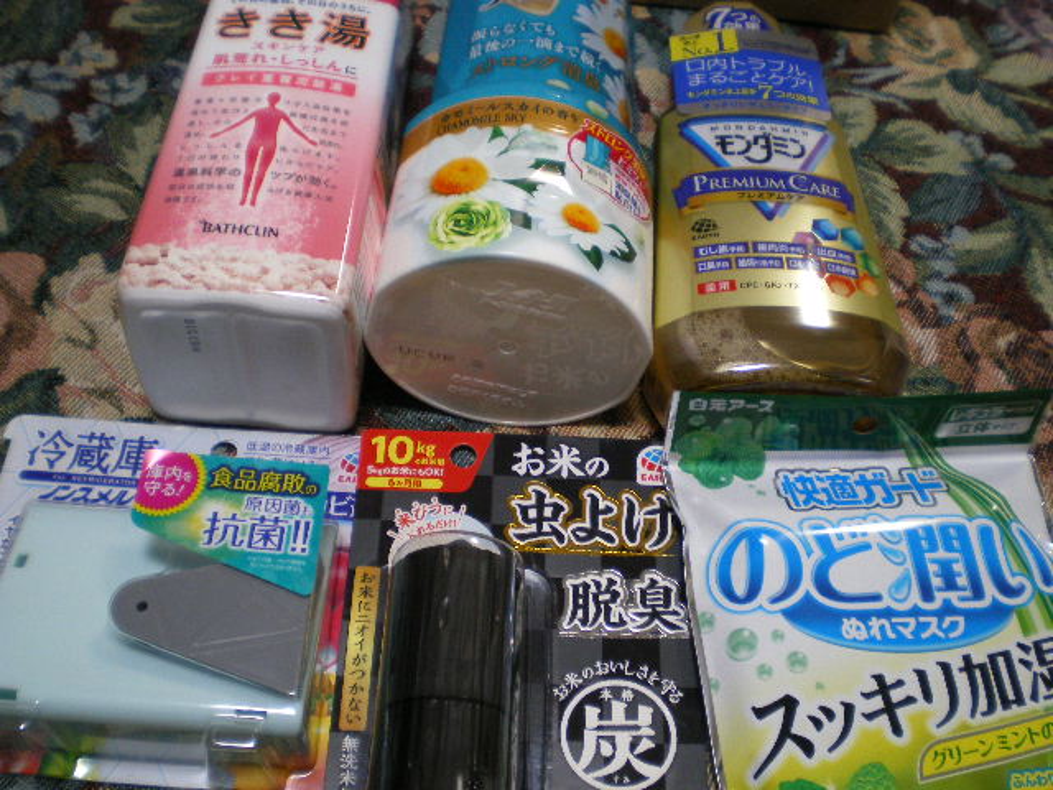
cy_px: 395
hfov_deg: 49.0
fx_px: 1156
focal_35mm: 38
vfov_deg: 37.7
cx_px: 526
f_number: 3.1
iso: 250
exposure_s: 1/30
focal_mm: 6.3
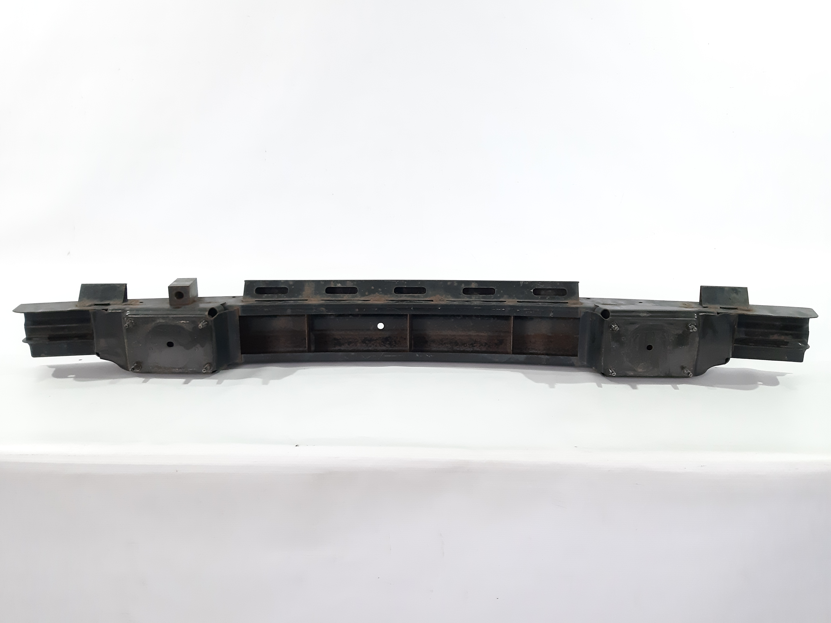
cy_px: 312
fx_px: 648
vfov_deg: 51.4
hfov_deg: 65.3
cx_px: 416
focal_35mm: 27
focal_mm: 3.93
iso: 200
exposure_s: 1/50
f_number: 1.7
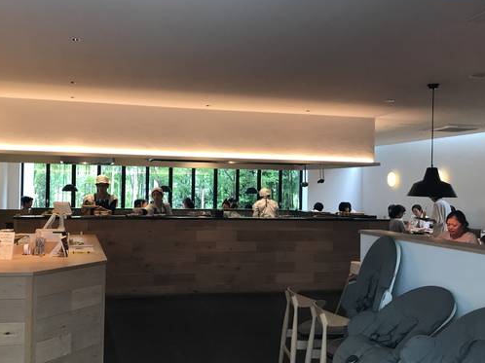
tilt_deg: -0.6
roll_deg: -0.6
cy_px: 192
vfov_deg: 39.6
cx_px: 193
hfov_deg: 51.0
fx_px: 504
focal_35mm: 36
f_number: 1.8
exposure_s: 1/30
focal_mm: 3.99
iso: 20
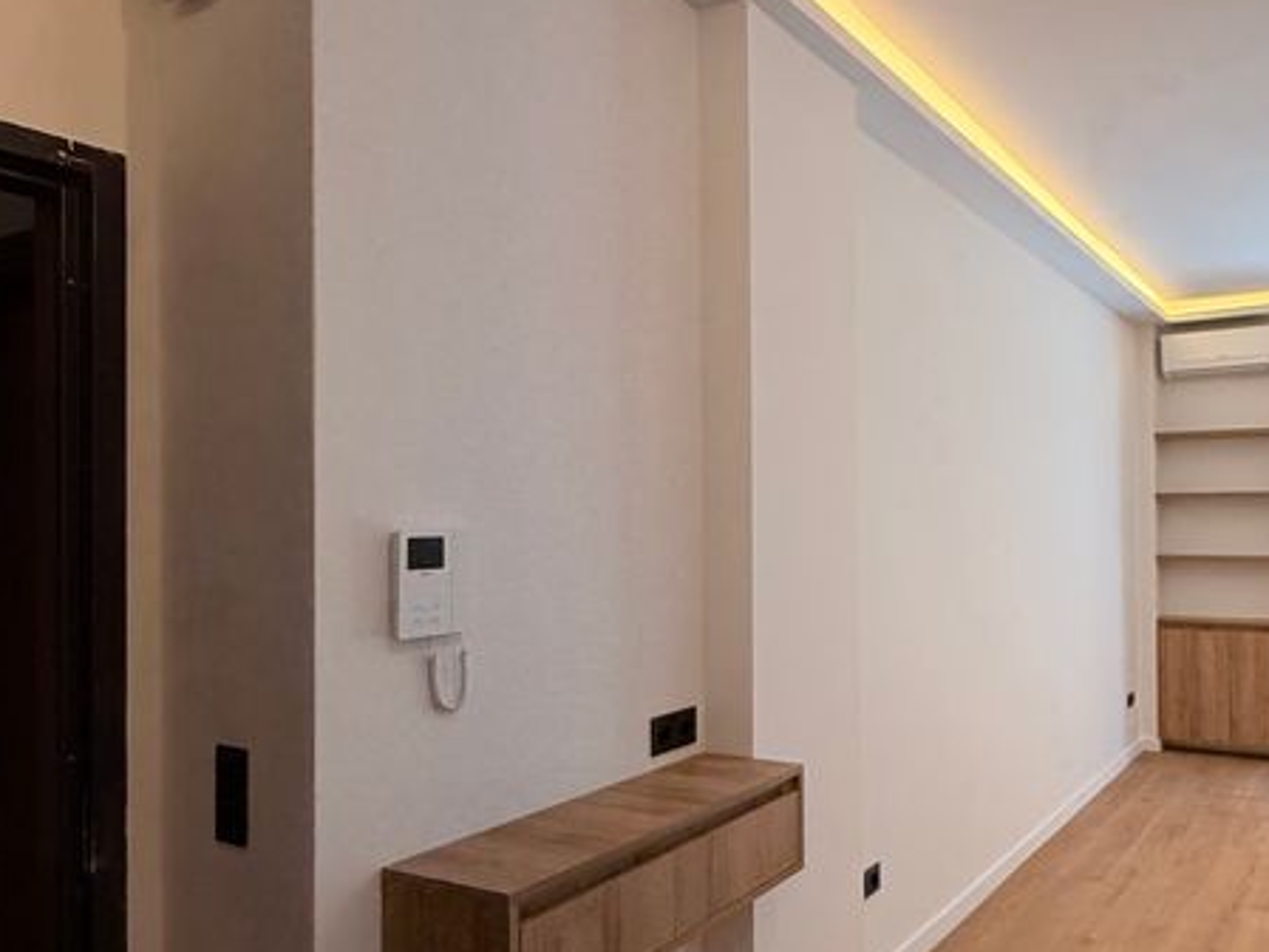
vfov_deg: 65.9
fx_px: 733
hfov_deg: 77.8
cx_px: 892
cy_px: 510
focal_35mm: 20
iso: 125
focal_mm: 2.22
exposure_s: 1/100
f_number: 2.2
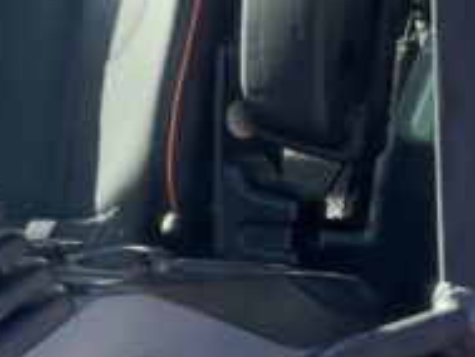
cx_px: -18
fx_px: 2156
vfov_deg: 9.4
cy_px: -40
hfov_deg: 12.4
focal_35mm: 157
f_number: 1.8
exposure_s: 1/412
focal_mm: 3
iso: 16
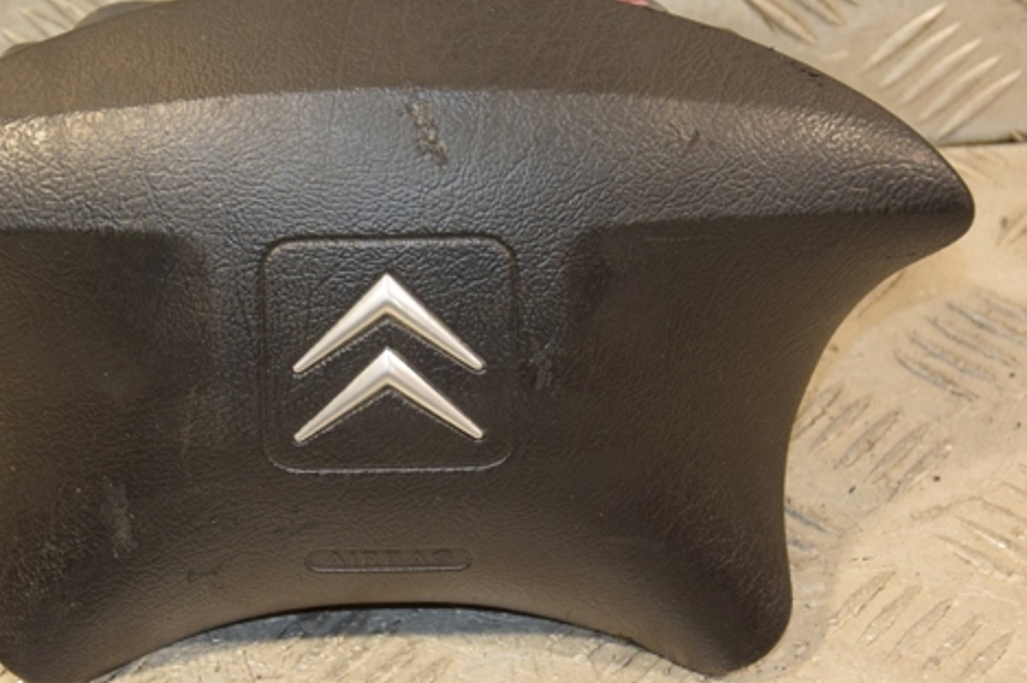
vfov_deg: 10.1
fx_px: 3848
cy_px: 300
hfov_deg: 15.2
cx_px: 357
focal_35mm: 135
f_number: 5.3
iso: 800
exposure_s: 1/100
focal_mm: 66
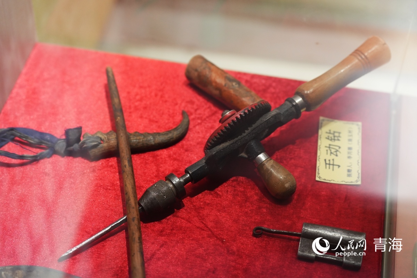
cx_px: 208
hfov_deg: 28.8
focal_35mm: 70
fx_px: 811
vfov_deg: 19.5
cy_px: 139
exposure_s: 1/160
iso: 1600
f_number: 3.5
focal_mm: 70
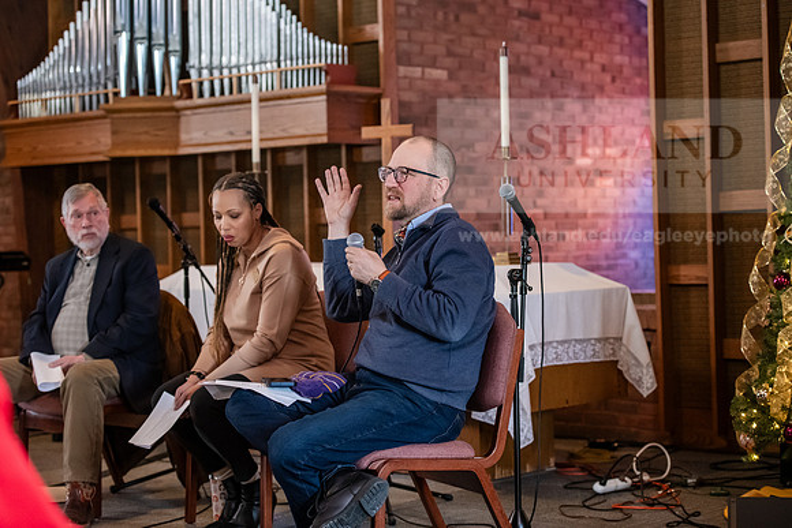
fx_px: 1540
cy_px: 264
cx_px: 396
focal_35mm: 70
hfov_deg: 28.8
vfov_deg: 19.5
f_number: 3.2
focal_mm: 70
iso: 4000
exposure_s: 1/200
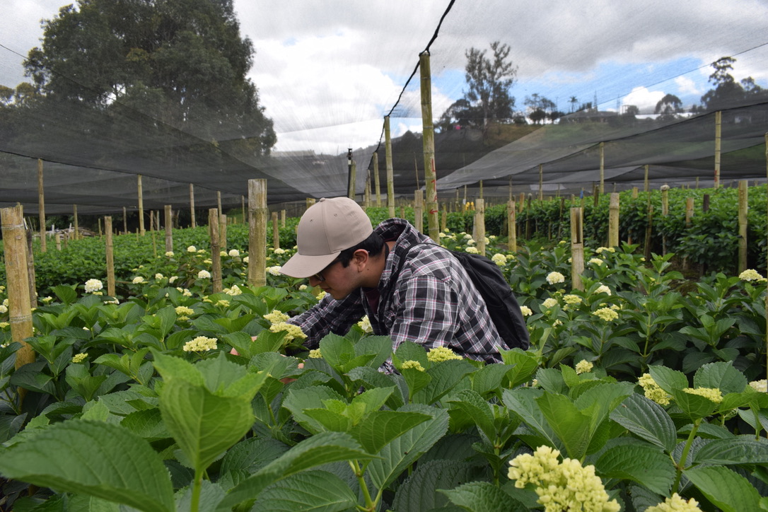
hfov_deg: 67.4
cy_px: 256
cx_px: 384
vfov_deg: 47.9
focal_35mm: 27
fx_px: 576
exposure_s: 1/250
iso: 320
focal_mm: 18
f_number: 8
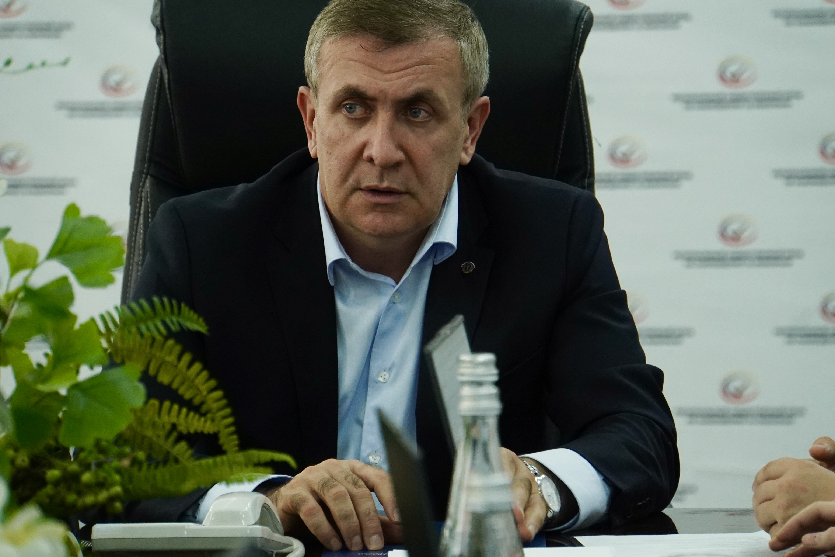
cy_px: 278
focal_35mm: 247
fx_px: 5729
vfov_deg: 5.6
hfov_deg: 8.3
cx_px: 418
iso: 4000
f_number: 6.3
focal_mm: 165
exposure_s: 1/125
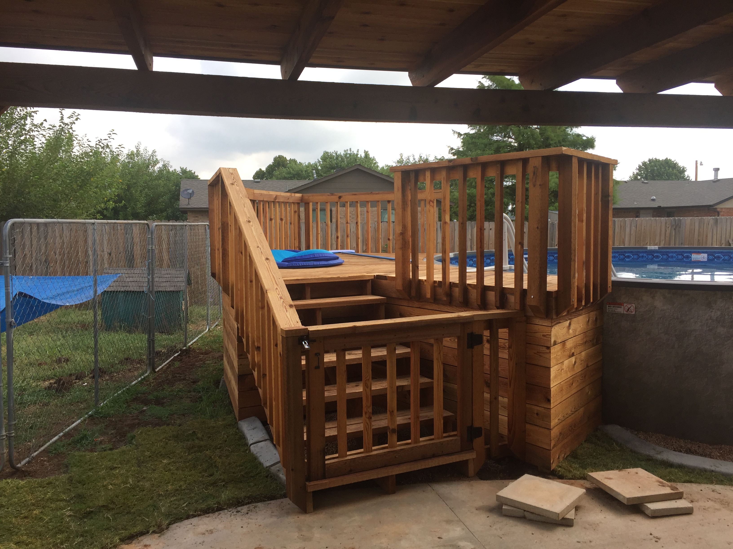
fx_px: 614
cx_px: 366
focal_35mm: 29
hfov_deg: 61.7
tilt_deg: -4.8
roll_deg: -0.3
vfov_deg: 48.2
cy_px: 274
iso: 32
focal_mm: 4.15
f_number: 2.2
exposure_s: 1/706
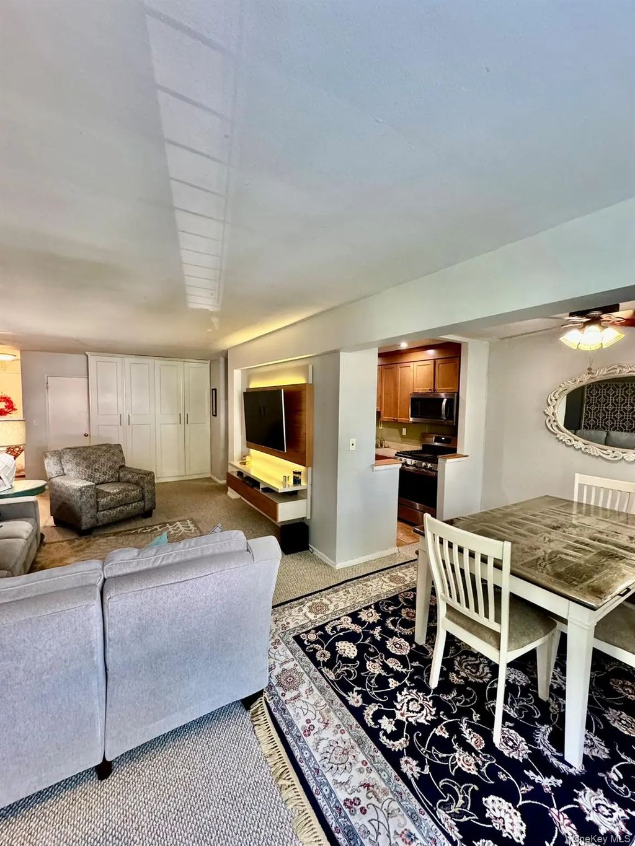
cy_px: 423
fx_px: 342
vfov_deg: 102.1
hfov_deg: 85.7
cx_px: 318
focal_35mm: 14
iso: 320
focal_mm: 2.22
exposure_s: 1/60
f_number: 2.2
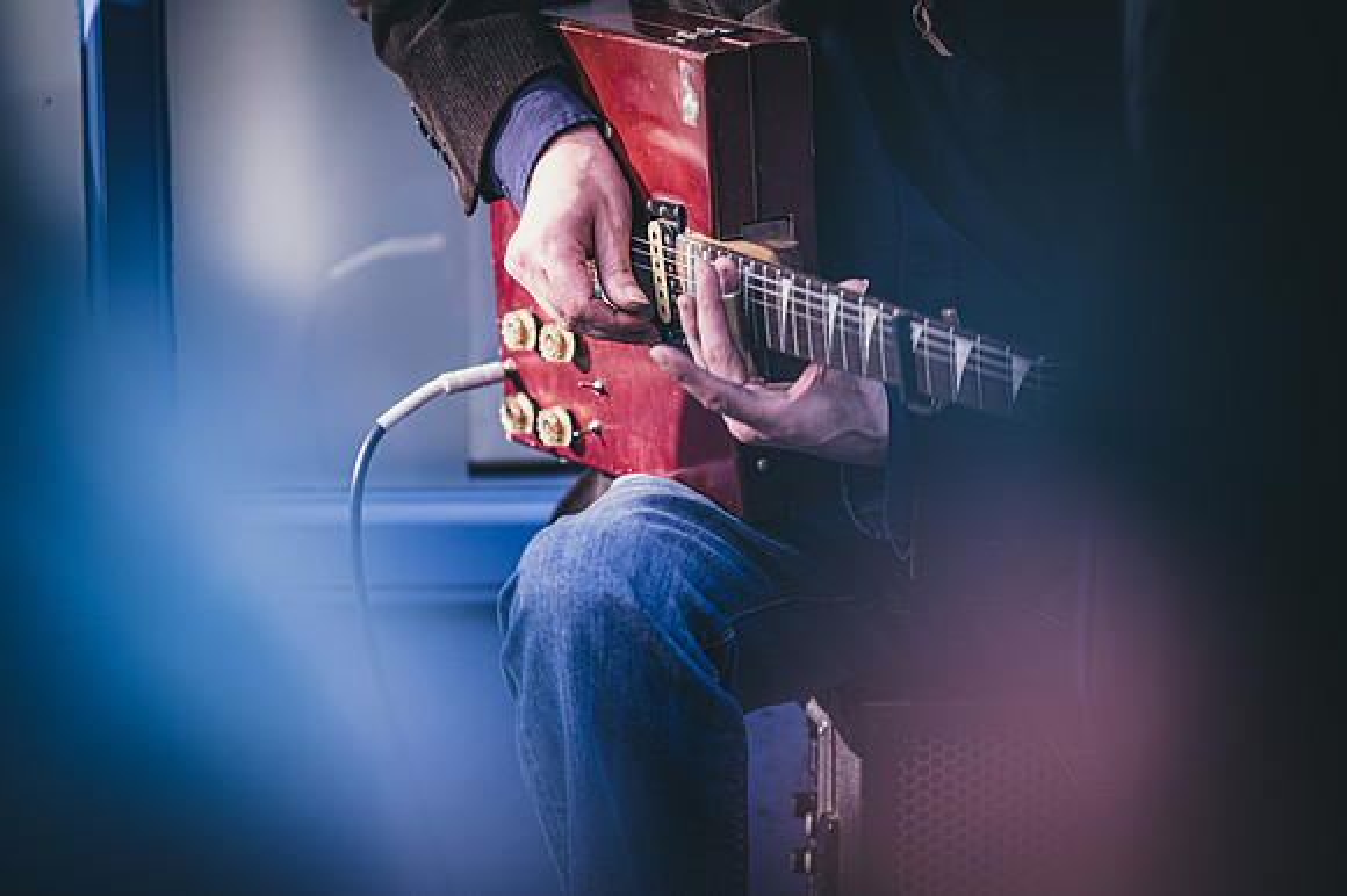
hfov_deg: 10.3
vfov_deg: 6.9
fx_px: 7479
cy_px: 448
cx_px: 674
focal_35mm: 200
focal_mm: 200
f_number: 2.8
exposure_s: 1/800
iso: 400
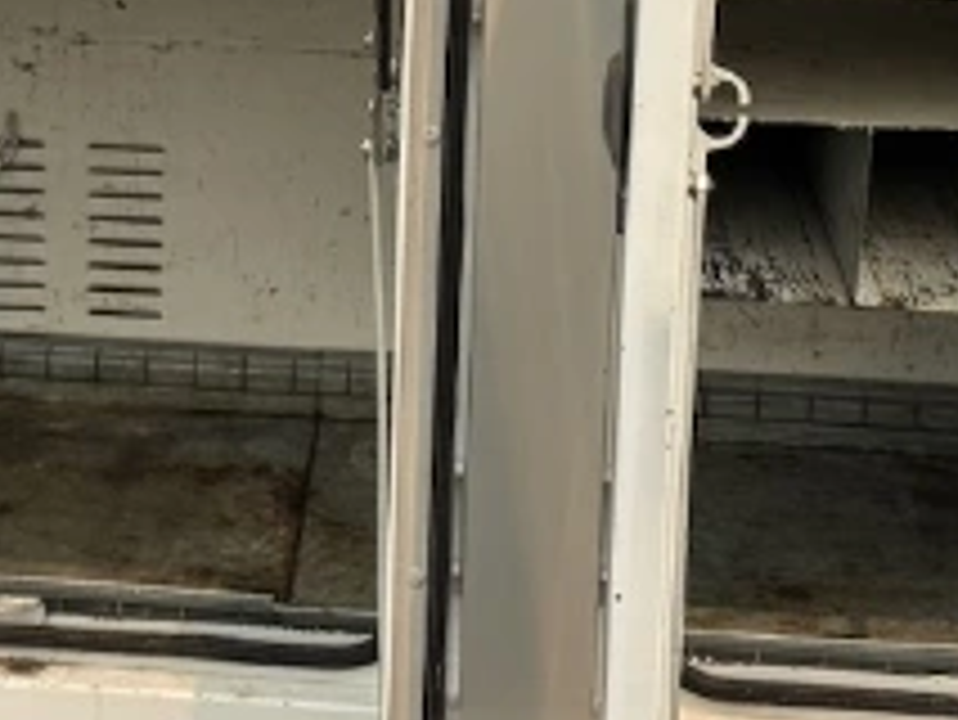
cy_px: -32
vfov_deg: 16.0
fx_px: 2492
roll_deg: -3.4
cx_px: 193
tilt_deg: -13.7
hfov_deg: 21.5
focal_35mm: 90
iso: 80
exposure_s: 1/3597
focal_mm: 6.76
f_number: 1.78
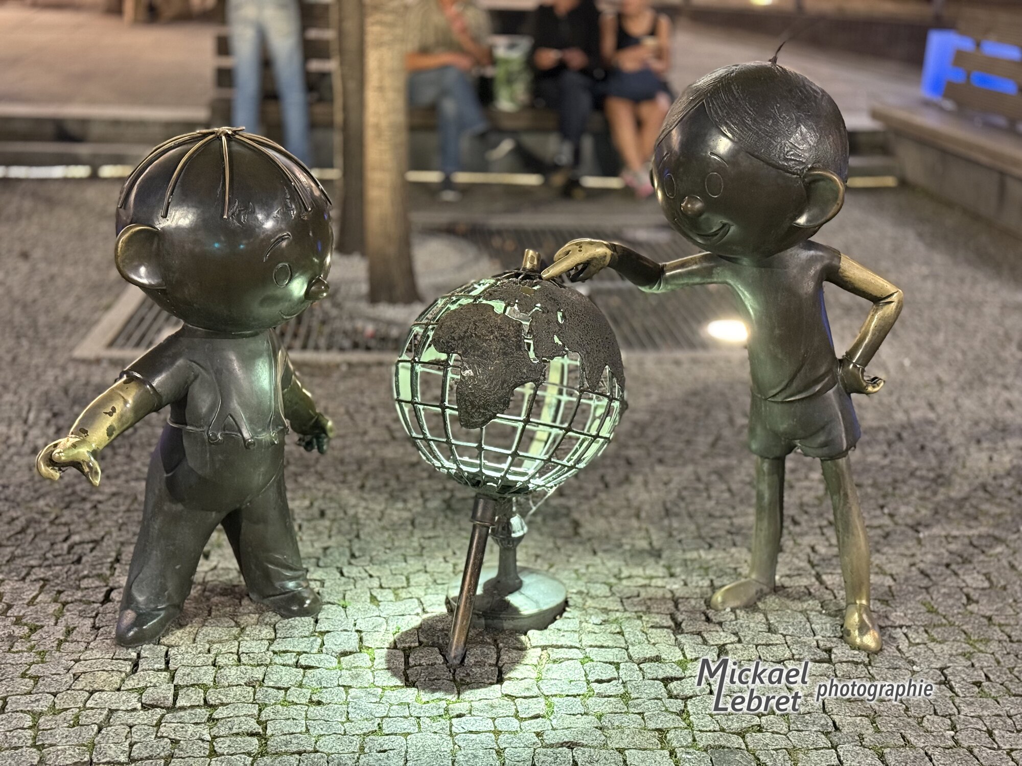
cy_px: 383
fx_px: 1417
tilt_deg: -16.3
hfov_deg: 39.7
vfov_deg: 30.3
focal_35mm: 48
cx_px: 511
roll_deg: -0.7
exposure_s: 1/25
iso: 640
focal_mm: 6.76
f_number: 1.78
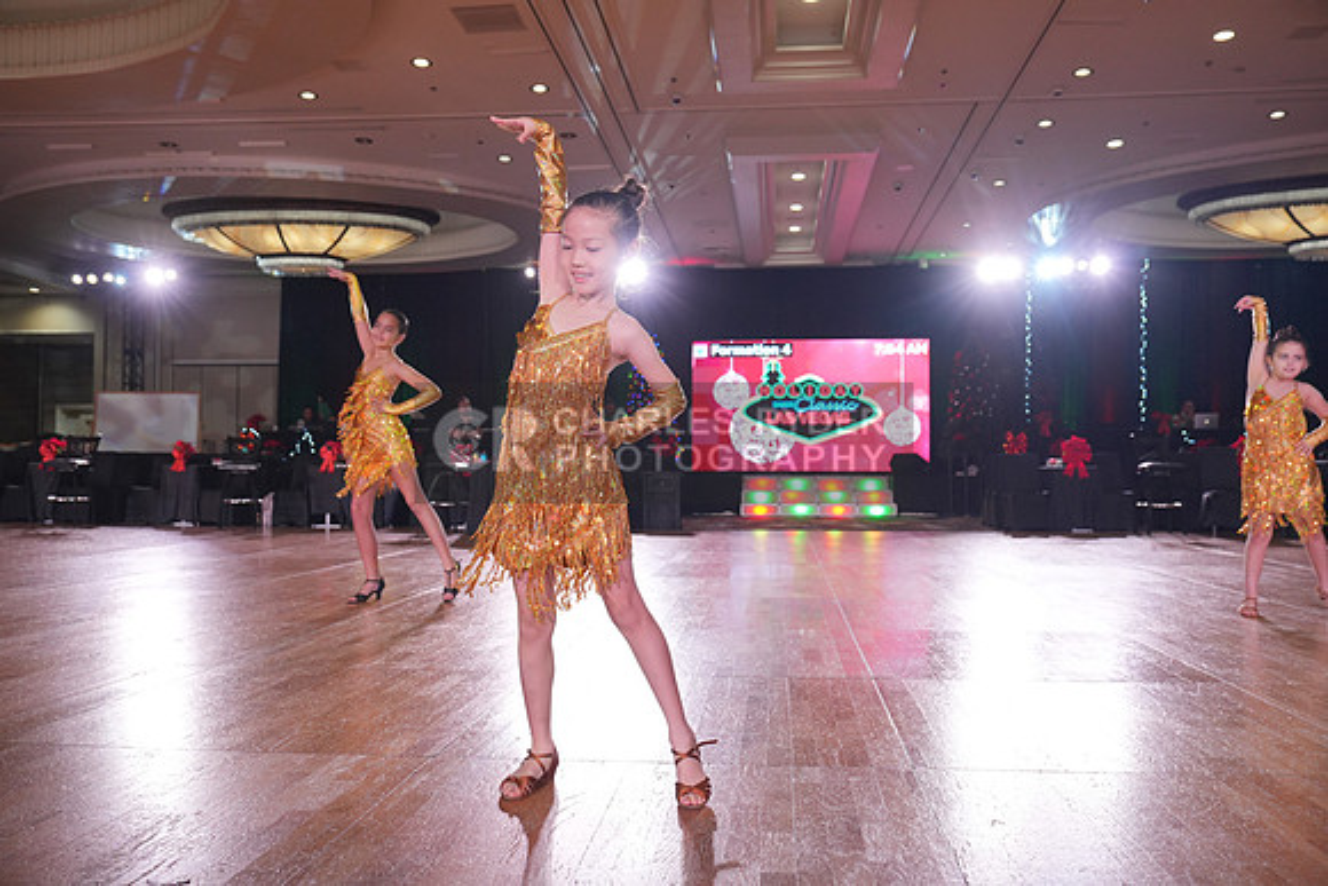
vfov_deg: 43.6
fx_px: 1107
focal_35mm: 30
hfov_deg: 61.9
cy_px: 443
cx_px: 664
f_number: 4
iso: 1600
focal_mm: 30
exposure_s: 1/500
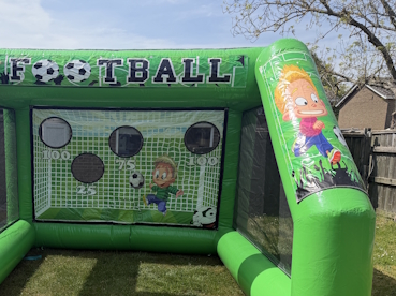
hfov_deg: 51.3
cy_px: 205
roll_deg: -0.7
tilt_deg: -8.2
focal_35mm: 35
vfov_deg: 40.0
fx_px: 400
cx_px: 121
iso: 100
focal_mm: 6.76
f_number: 1.78
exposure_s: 1/3953
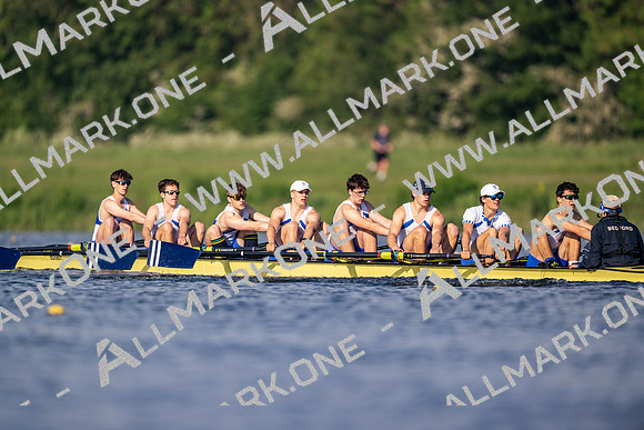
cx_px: 322
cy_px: 215
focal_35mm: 600
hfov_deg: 3.4
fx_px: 10735
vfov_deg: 2.3
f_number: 4
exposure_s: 1/2500
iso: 220
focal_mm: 600
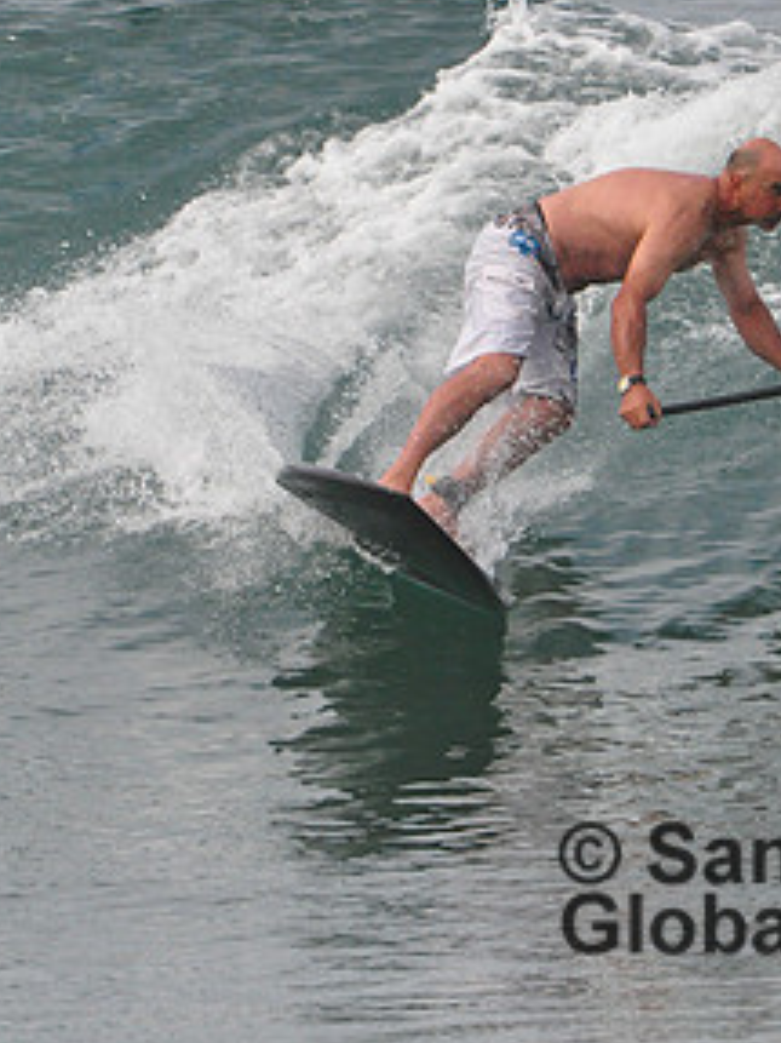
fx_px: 48198
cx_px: 501
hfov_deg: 0.9
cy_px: 358
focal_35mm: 1601
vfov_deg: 1.2
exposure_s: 1/2500
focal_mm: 550
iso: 1250
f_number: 8
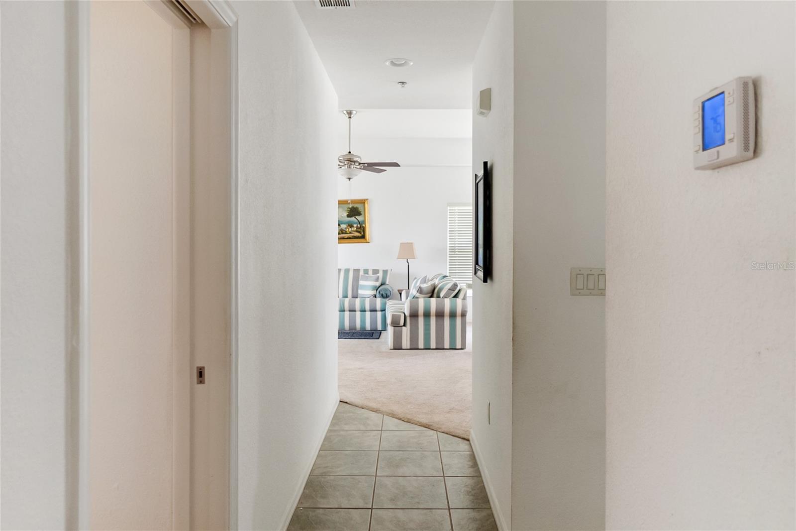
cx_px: 398
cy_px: 266
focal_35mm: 24
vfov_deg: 53.1
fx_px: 531
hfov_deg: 73.7
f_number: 4
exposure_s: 1/200
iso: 800
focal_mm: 16
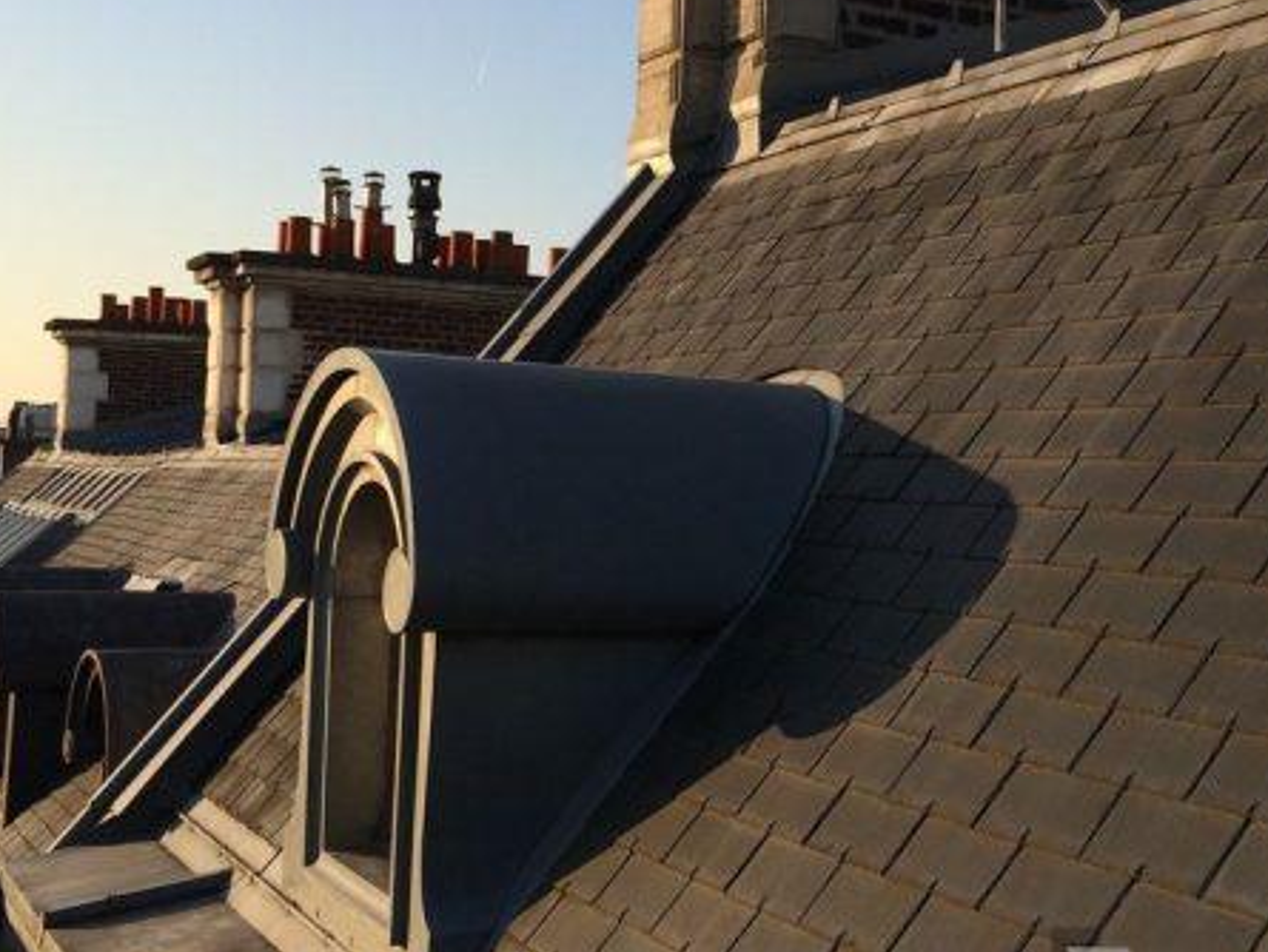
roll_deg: -1.6
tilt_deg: +3.0
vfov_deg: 29.0
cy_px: 365
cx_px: 764
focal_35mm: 50
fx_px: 1832
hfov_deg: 38.0
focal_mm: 4.15
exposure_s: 1/1466
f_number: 2.2
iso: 32
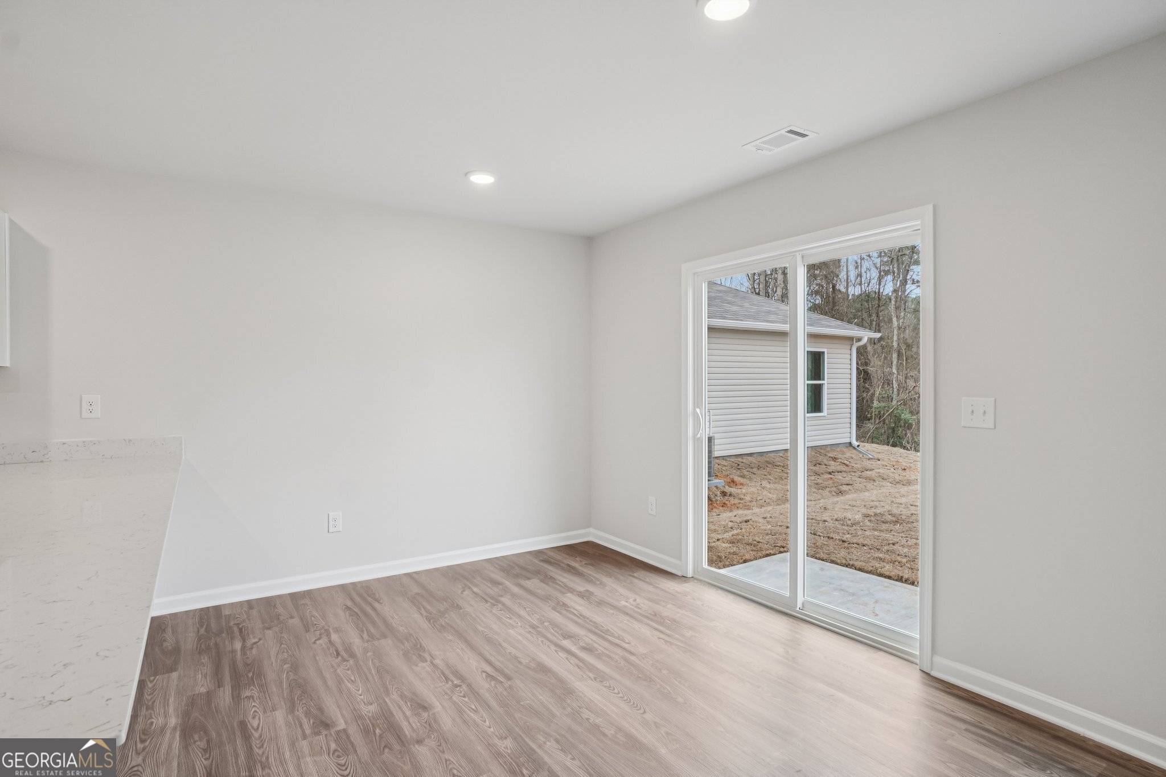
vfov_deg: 67.4
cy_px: 388
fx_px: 583
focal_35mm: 18
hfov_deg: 90.0
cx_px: 583
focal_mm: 12
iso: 200
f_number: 8
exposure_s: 1/30
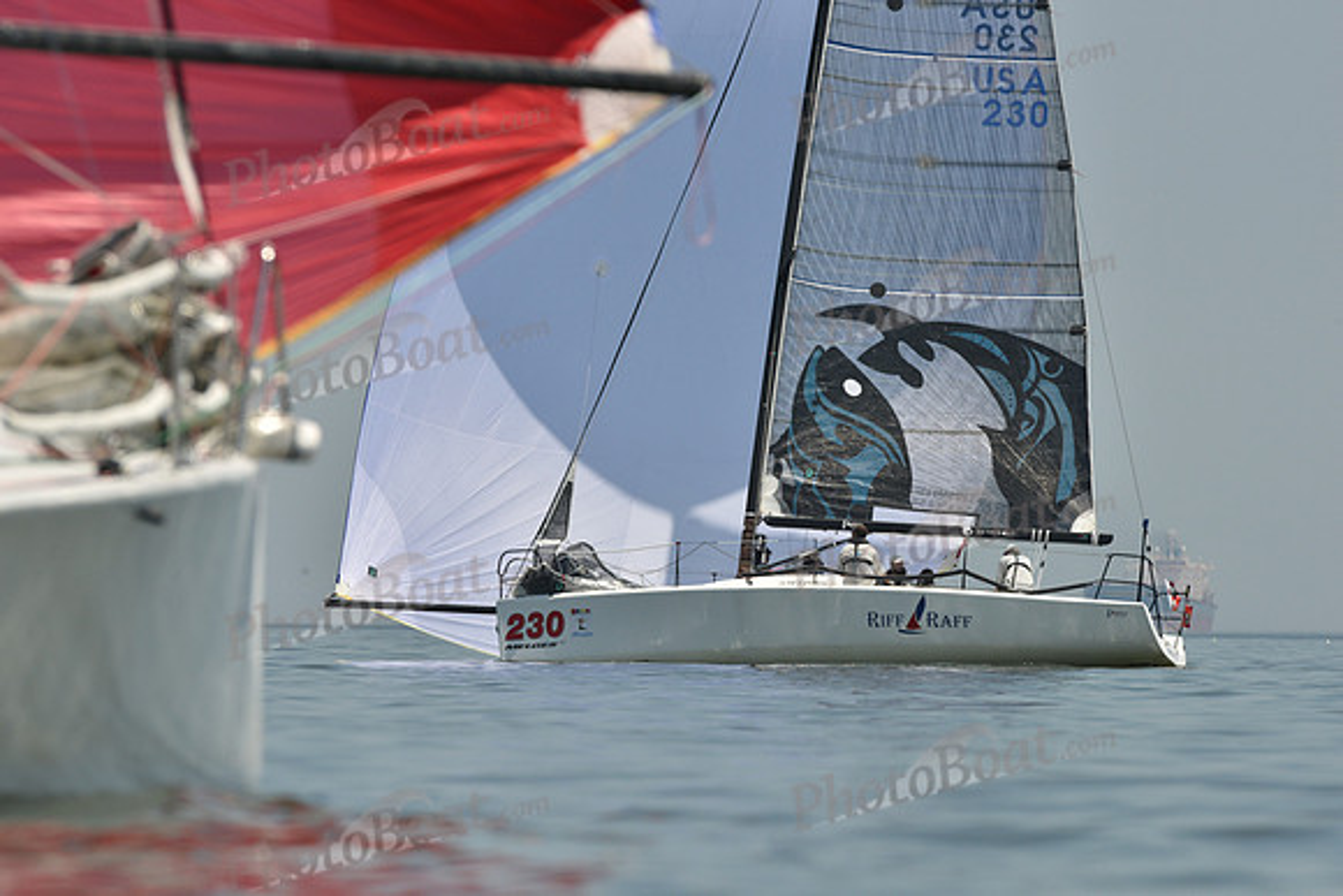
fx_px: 22388
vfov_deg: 2.3
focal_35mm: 600
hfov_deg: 3.4
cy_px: 448
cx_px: 672
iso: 320
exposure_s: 1/1000
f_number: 11
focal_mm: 600
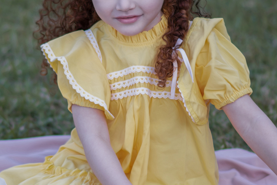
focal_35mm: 274
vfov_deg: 5.0
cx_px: 91
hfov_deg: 7.5
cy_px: 73
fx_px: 2109
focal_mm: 85
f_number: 2
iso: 160
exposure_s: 1/640
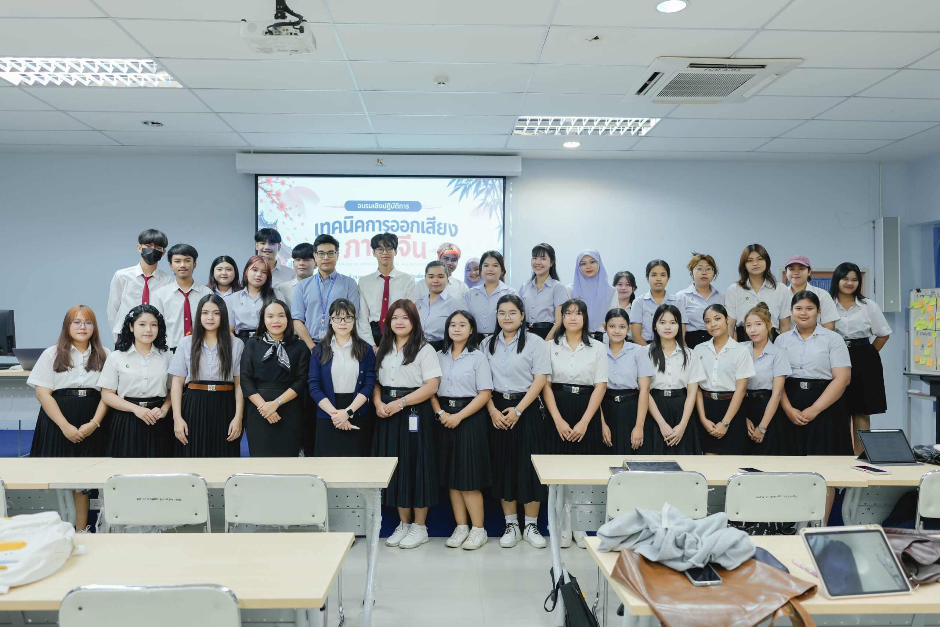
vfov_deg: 45.0
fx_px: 757
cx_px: 470
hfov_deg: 63.7
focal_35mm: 29
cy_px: 314
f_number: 2.8
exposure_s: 1/30
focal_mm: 29
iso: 160
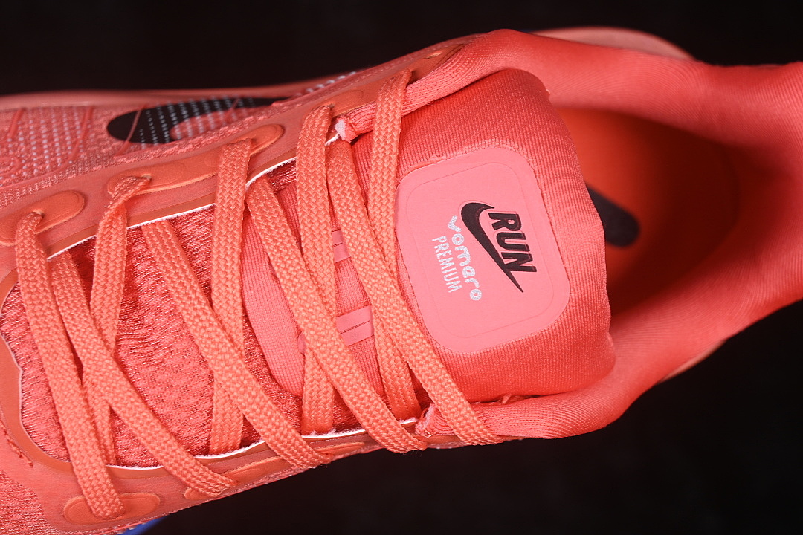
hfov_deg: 27.0
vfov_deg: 18.2
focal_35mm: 75
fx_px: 1673
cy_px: 268
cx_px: 402
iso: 160
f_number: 7.1
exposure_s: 1/80
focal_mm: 50
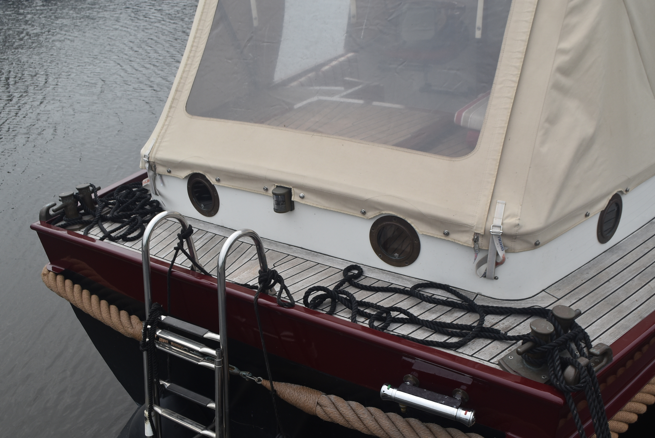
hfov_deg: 49.5
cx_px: 328
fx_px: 710
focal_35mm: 39
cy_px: 219
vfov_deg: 34.3
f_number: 9
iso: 200
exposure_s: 1/320
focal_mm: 26
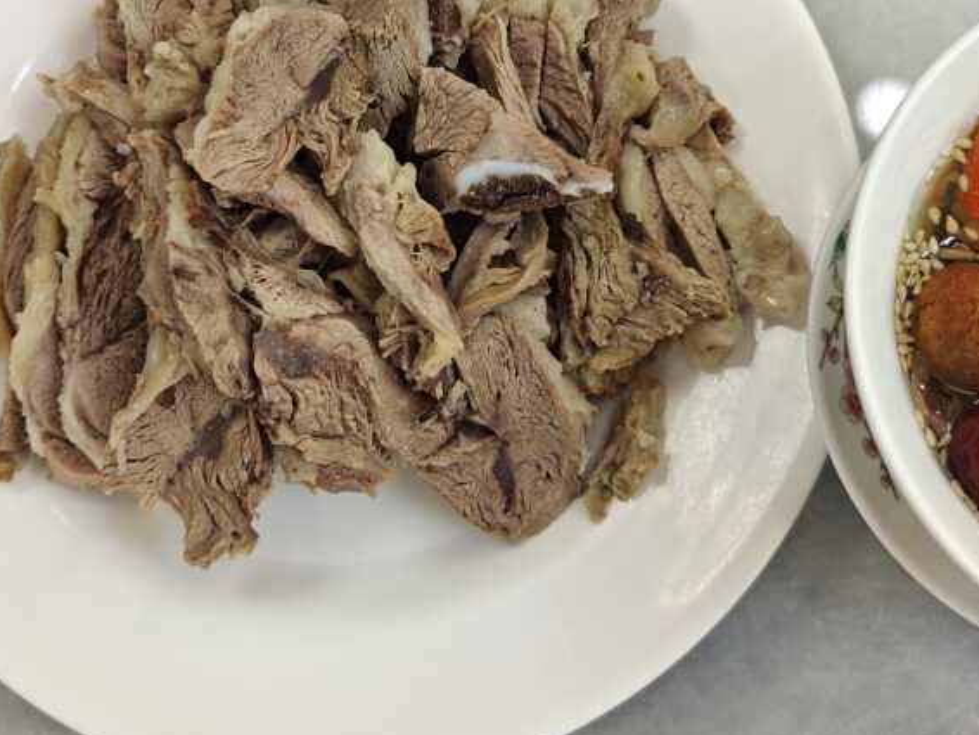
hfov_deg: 36.8
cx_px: 465
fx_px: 1471
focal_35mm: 52
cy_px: 192
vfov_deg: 27.7
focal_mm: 8.72
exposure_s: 1/100
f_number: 1.63
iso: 80
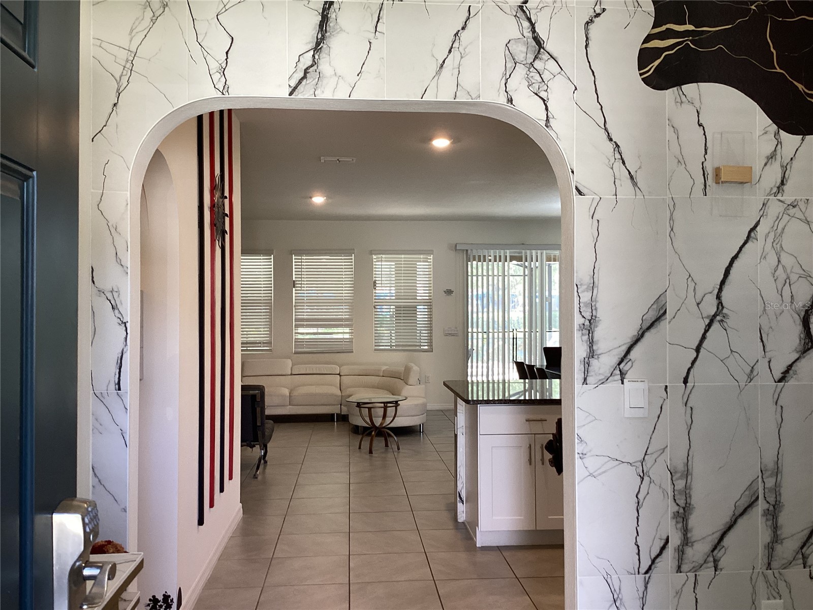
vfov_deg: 45.4
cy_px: 305
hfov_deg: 58.4
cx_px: 406
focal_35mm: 31
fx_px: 728
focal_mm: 3.3
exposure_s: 1/60
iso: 80
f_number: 2.4
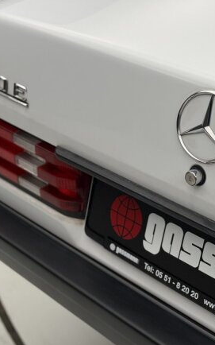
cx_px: 144
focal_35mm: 75
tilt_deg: -29.3
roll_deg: +0.5
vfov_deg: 27.5
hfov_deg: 17.3
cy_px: 164
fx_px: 704
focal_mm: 6.76
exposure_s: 1/121
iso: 64
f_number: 1.78
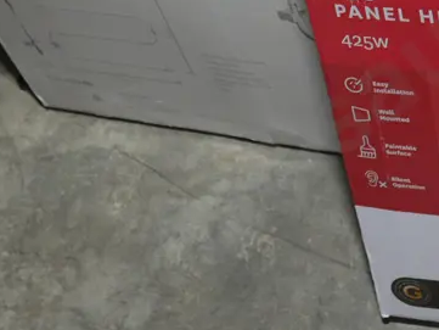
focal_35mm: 85
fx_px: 1078
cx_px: 444
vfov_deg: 17.2
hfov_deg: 22.1
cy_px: 46
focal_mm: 15
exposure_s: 1/80
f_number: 3.6
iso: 200
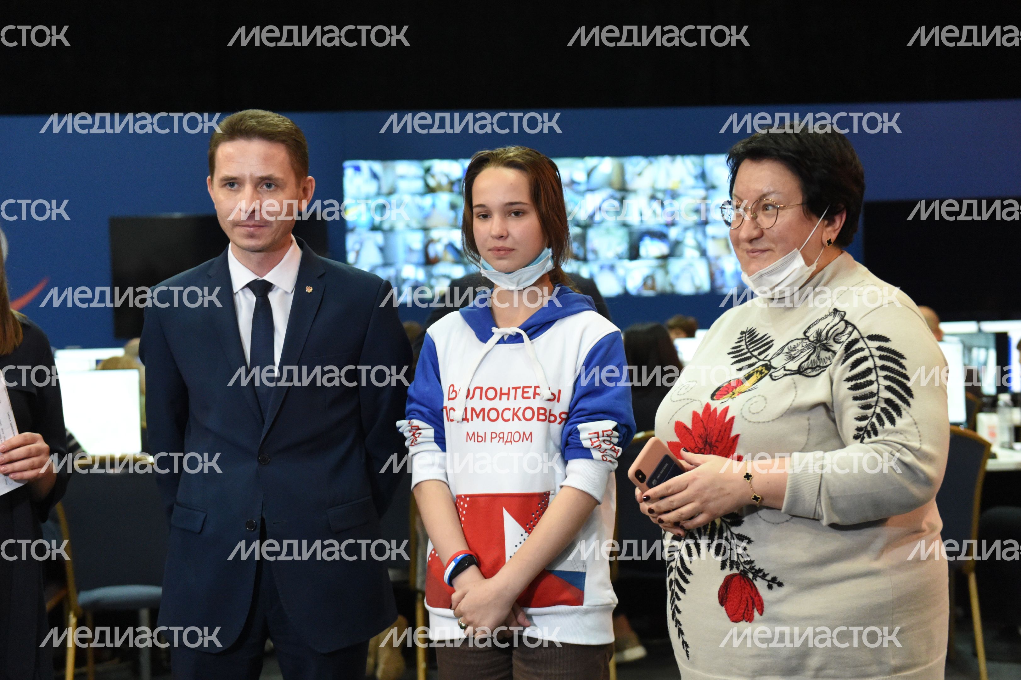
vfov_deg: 24.6
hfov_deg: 36.3
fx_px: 1559
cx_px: 510
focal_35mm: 55
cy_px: 340
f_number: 4
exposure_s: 1/1000
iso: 12800
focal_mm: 55
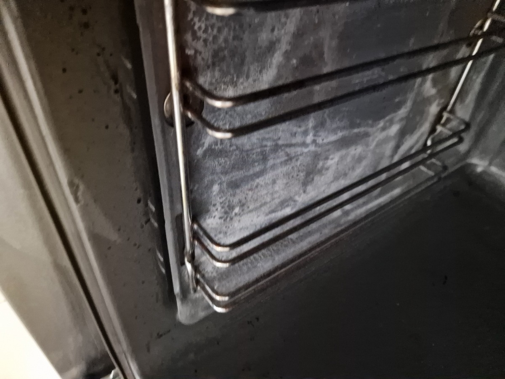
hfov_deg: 73.9
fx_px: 336
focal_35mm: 23
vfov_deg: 58.9
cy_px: 190
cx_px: 252
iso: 800
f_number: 1.8
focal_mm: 6.4
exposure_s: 1/25
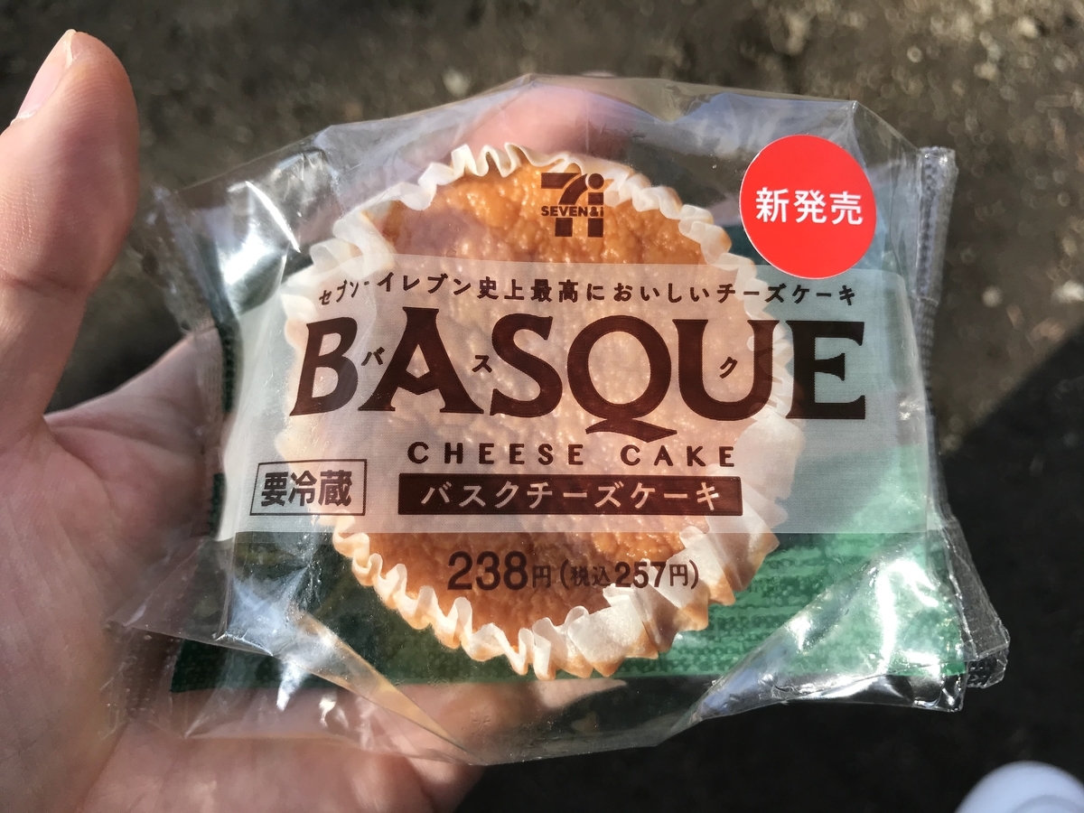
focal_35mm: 28
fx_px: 877
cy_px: 406
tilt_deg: -74.2
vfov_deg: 49.7
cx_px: 542
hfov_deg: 63.4
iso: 20
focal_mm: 3.99
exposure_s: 1/656
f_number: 1.8
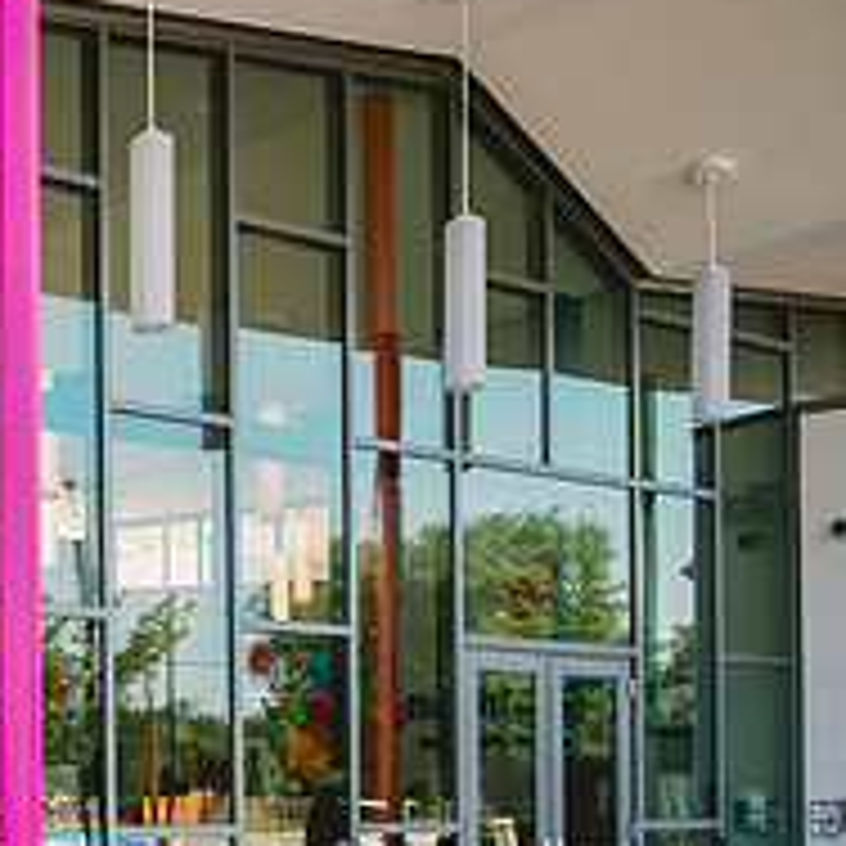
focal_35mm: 63
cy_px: 801
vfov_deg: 26.2
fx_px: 1742
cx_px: -369
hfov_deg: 22.9
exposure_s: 1/2000
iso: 640
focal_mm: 24
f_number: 3.5
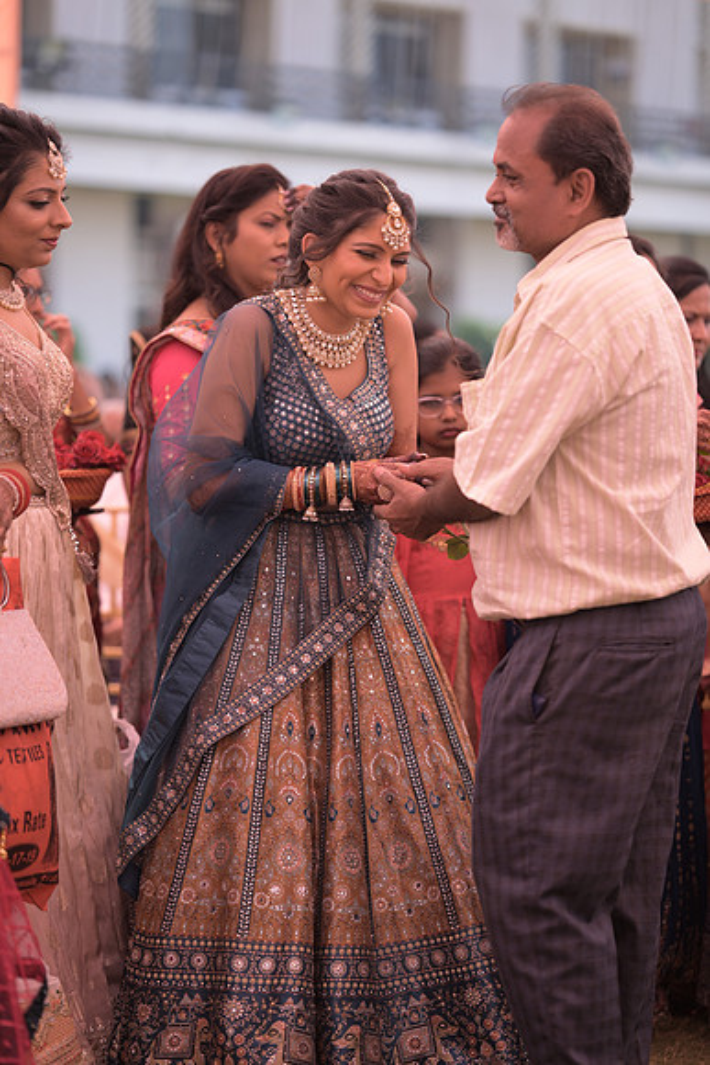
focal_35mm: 85
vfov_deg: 23.9
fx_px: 2513
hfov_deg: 16.1
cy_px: 532
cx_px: 355
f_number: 1.8
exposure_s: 1/1000
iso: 100
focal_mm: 85
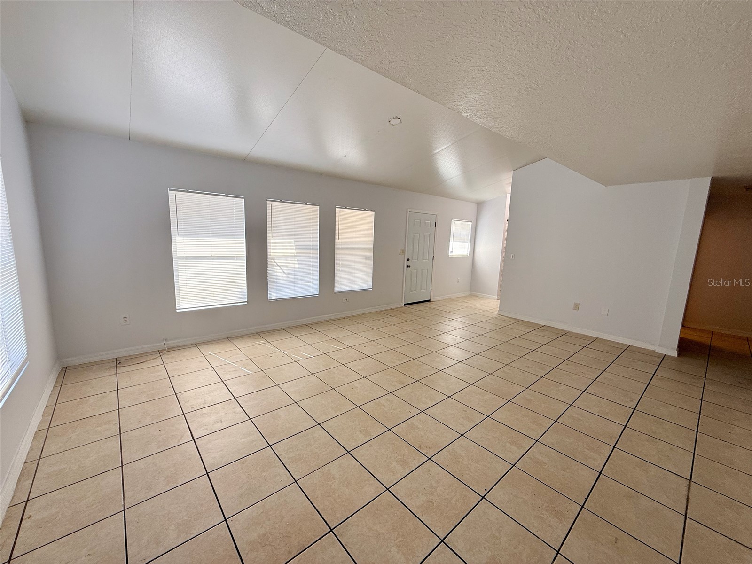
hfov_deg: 102.1
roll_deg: -1.4
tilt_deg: -8.5
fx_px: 304
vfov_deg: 85.7
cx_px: 376
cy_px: 282
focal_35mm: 14
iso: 50
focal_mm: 2.22
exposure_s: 1/121
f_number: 2.2
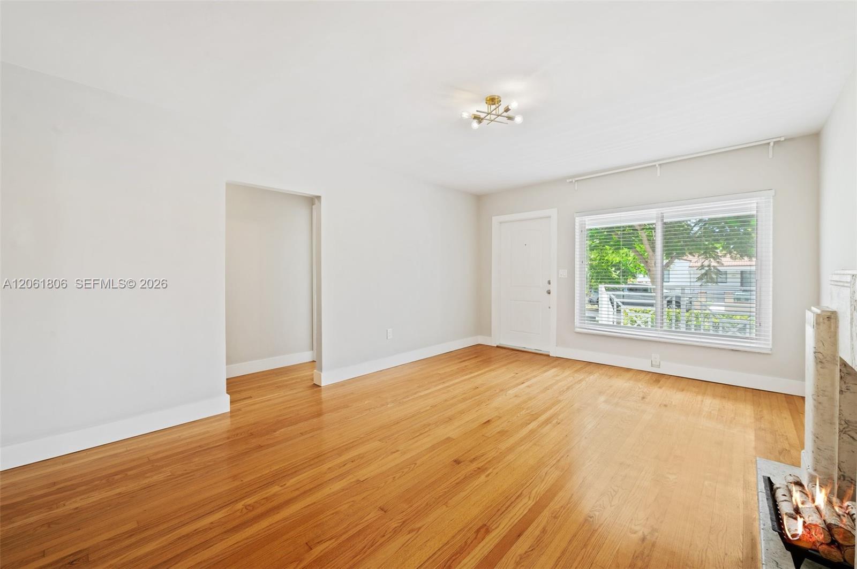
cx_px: 428
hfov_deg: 104.3
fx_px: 333
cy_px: 284
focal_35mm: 14
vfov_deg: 81.1
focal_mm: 14
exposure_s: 1/6
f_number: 8
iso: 200
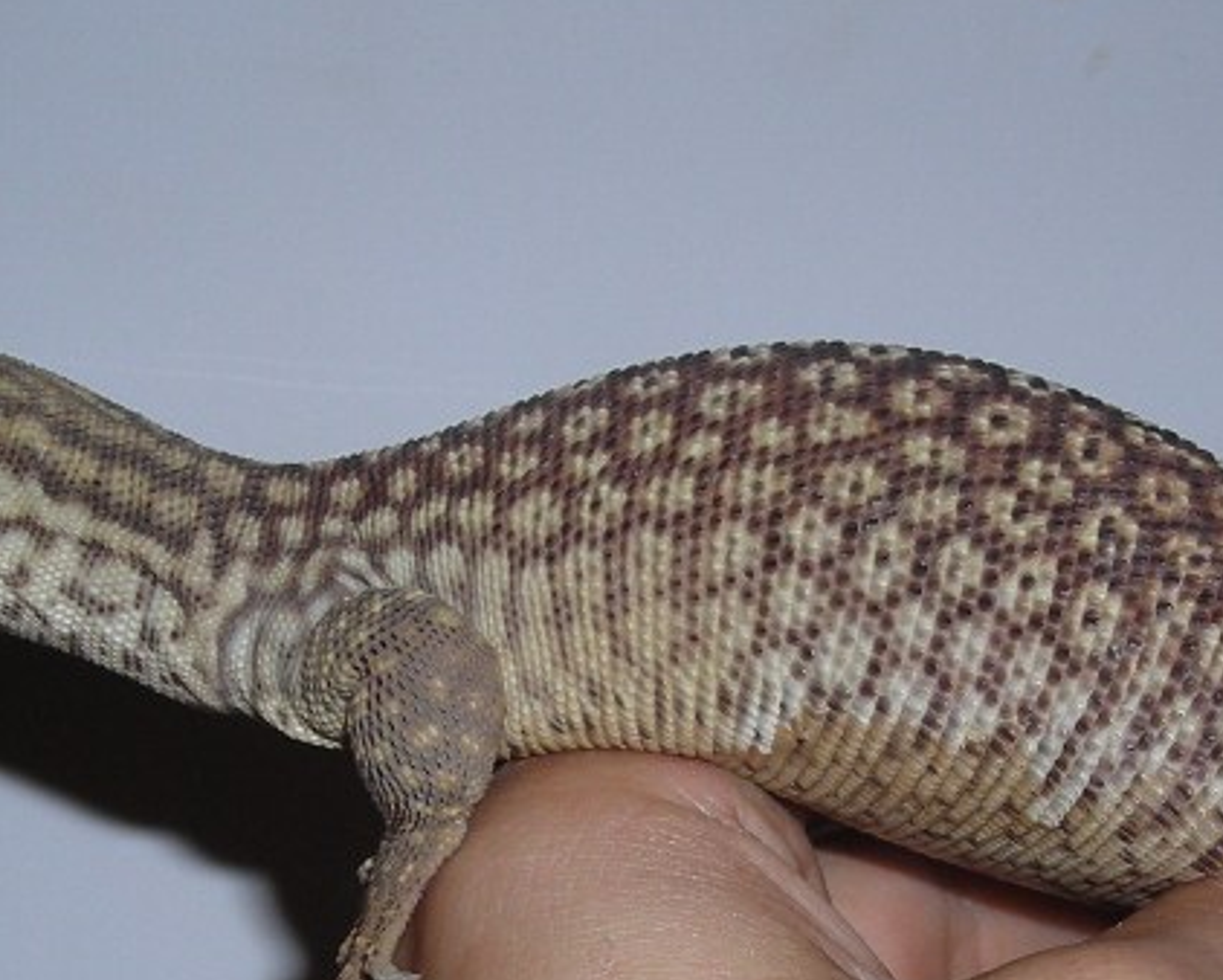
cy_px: 979
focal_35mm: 99
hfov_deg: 19.3
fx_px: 3585
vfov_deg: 15.3
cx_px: 840
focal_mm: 6.3
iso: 50
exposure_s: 1/60
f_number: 3.2
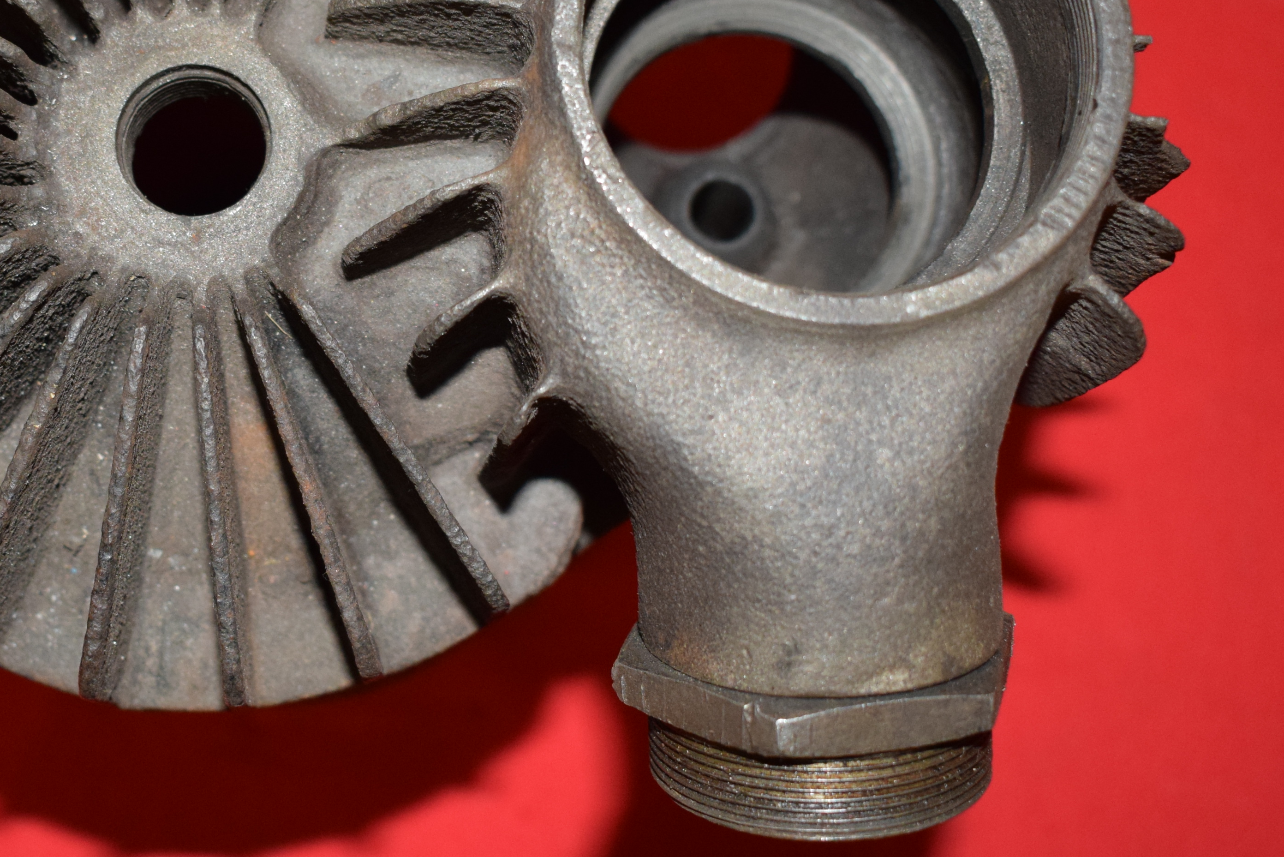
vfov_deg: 21.5
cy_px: 293
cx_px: 342
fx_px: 2247
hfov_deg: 31.4
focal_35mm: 63
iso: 1250
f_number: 5
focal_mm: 26
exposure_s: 1/160
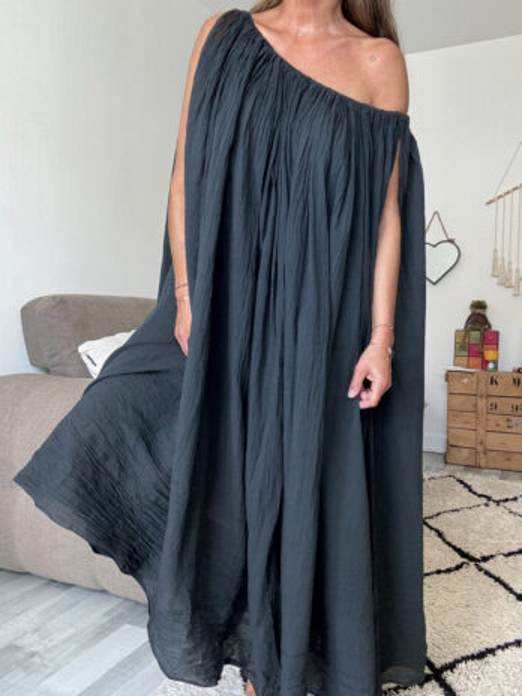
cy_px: 348
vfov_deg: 60.0
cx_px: 261
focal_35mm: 30
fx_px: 603
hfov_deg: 46.8
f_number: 1.9
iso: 160
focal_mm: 2.69
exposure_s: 1/60
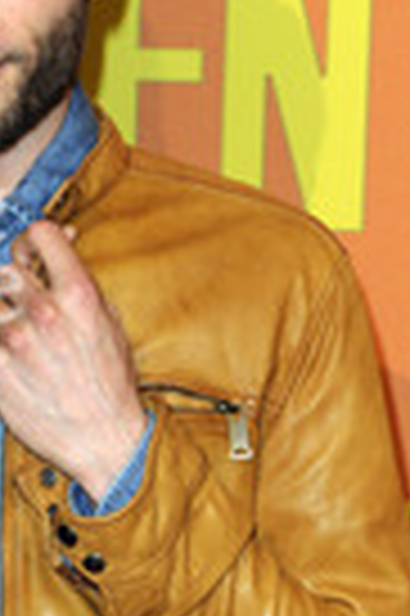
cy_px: 522
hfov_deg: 6.6
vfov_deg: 10.0
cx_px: -74
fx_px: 3511
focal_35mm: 205
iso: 800
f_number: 6.3
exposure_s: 1/250
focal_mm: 70
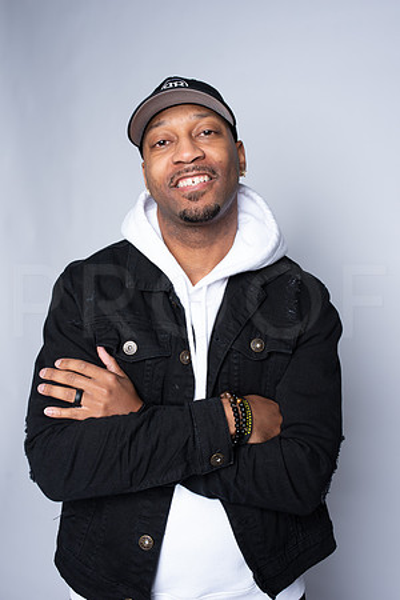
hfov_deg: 37.9
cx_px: 200
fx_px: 583
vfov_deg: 54.4
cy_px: 300
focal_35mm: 35
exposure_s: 1/200
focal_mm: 35
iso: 250
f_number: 6.3
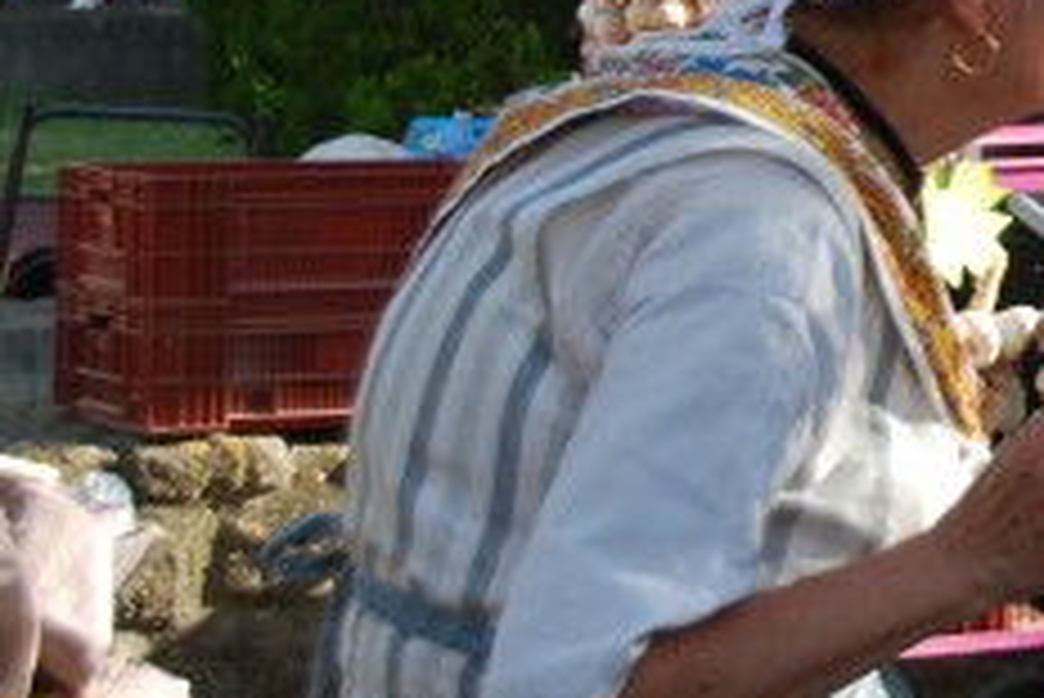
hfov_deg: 9.6
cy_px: -81
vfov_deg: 6.5
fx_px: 6065
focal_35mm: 209
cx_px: 1548
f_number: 5.6
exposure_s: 1/125
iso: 100
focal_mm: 36
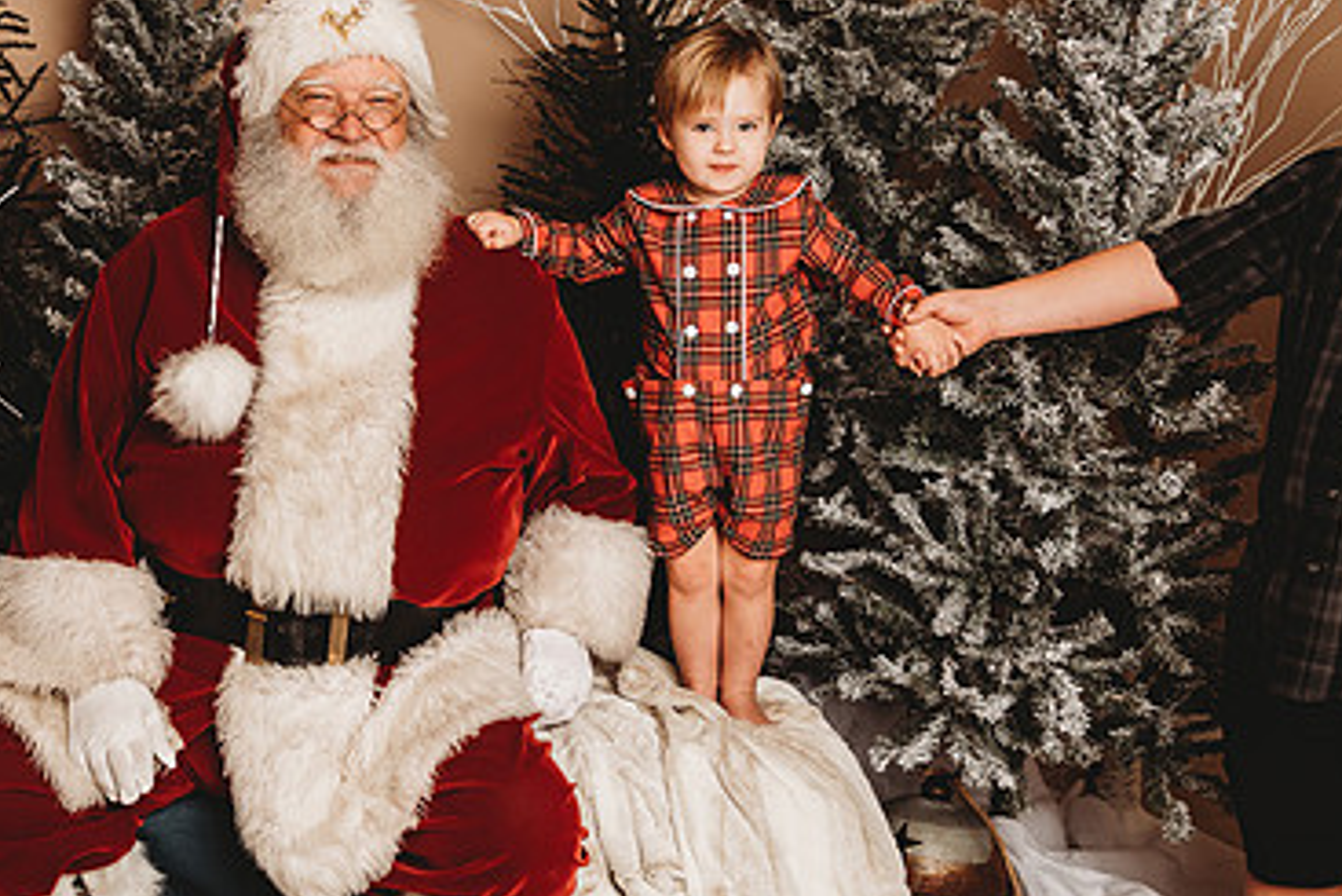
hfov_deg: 39.5
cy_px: 437
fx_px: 1827
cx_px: 377
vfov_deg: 27.5
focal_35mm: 49
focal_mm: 31
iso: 100
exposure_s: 1/160
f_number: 4
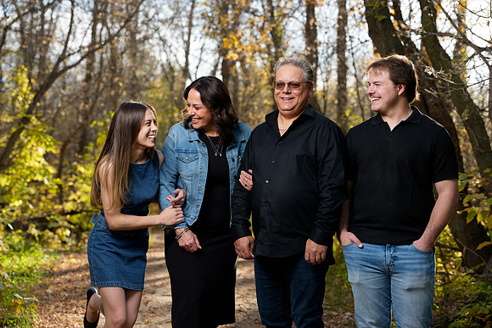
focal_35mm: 67
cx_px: 246
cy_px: 164
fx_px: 916
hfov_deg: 30.1
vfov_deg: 20.3
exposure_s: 1/160
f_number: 3.5
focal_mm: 67
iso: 400
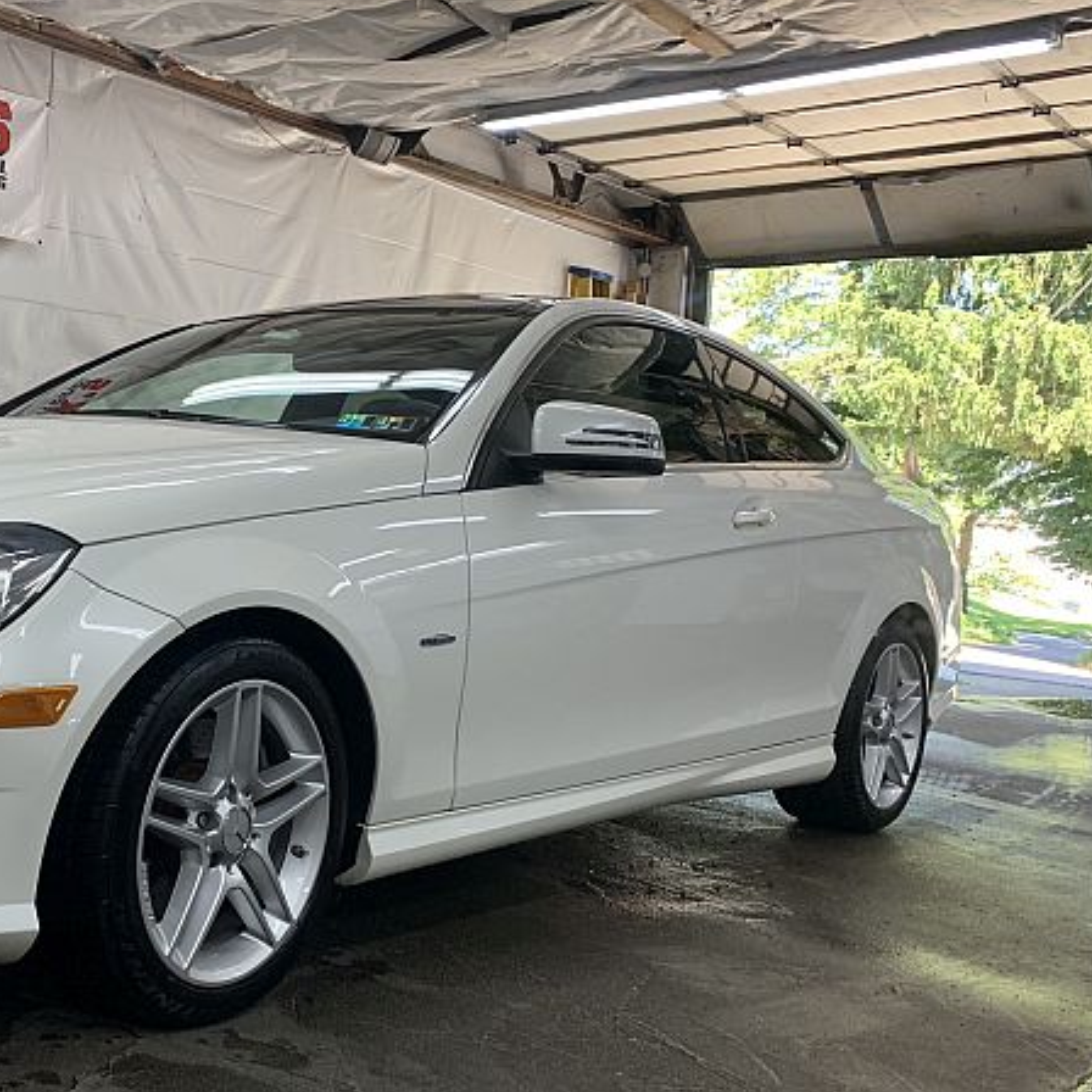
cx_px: 141
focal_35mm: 41
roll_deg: -2.5
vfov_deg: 40.9
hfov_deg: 38.5
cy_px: 575
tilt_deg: -1.8
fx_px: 1463
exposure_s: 1/121
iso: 80
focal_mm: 4.25
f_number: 1.8
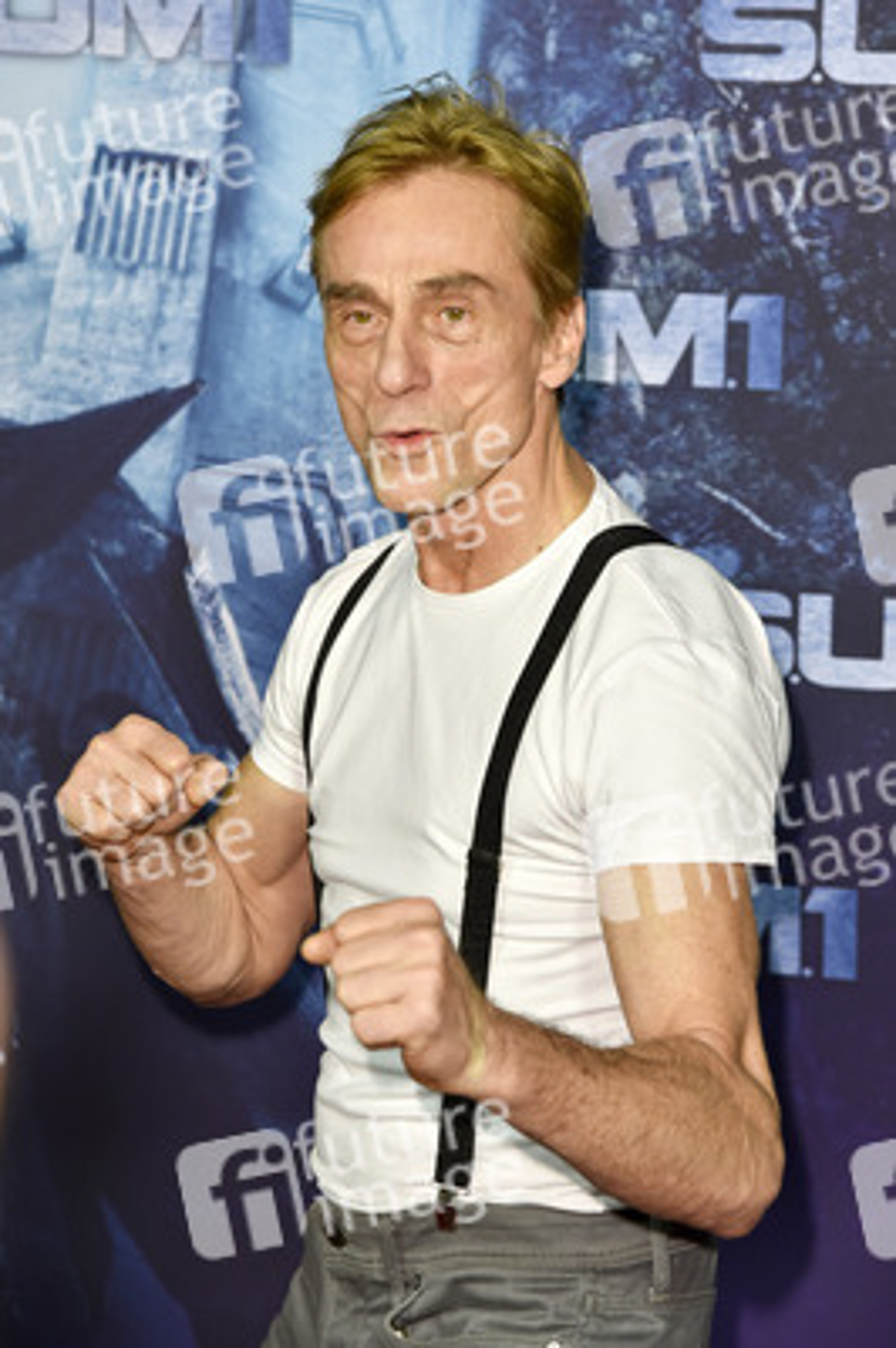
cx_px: 448
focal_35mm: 105
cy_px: 674
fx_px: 3926
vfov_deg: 19.5
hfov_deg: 13.0
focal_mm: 105
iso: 800
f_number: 5.6
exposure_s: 1/200
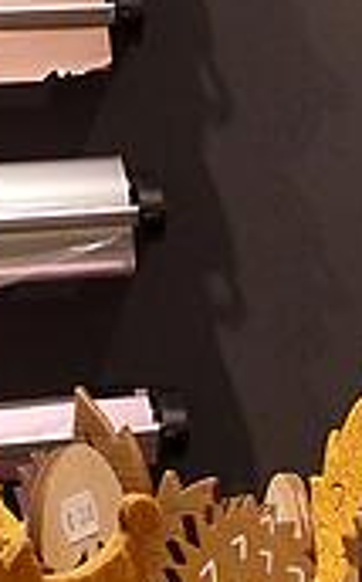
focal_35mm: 168
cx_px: 978
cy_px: 887
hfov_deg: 7.1
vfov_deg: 11.9
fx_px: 2661
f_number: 3
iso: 125
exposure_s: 1/30
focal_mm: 6
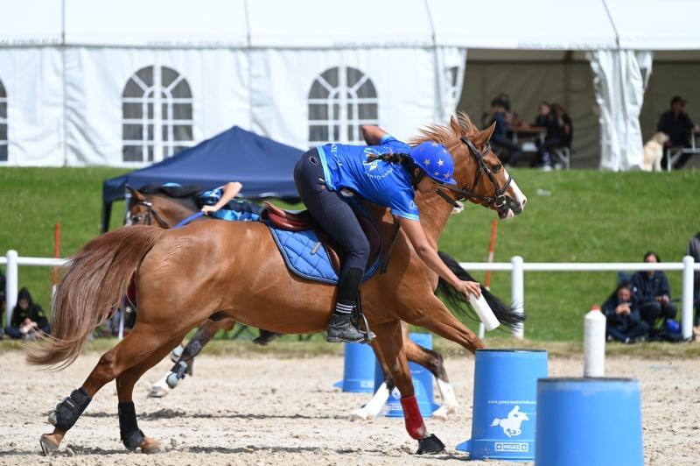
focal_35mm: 240
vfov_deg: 5.7
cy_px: 233
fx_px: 4663
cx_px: 350
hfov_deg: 8.6
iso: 220
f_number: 5.6
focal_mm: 240
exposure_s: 1/1250
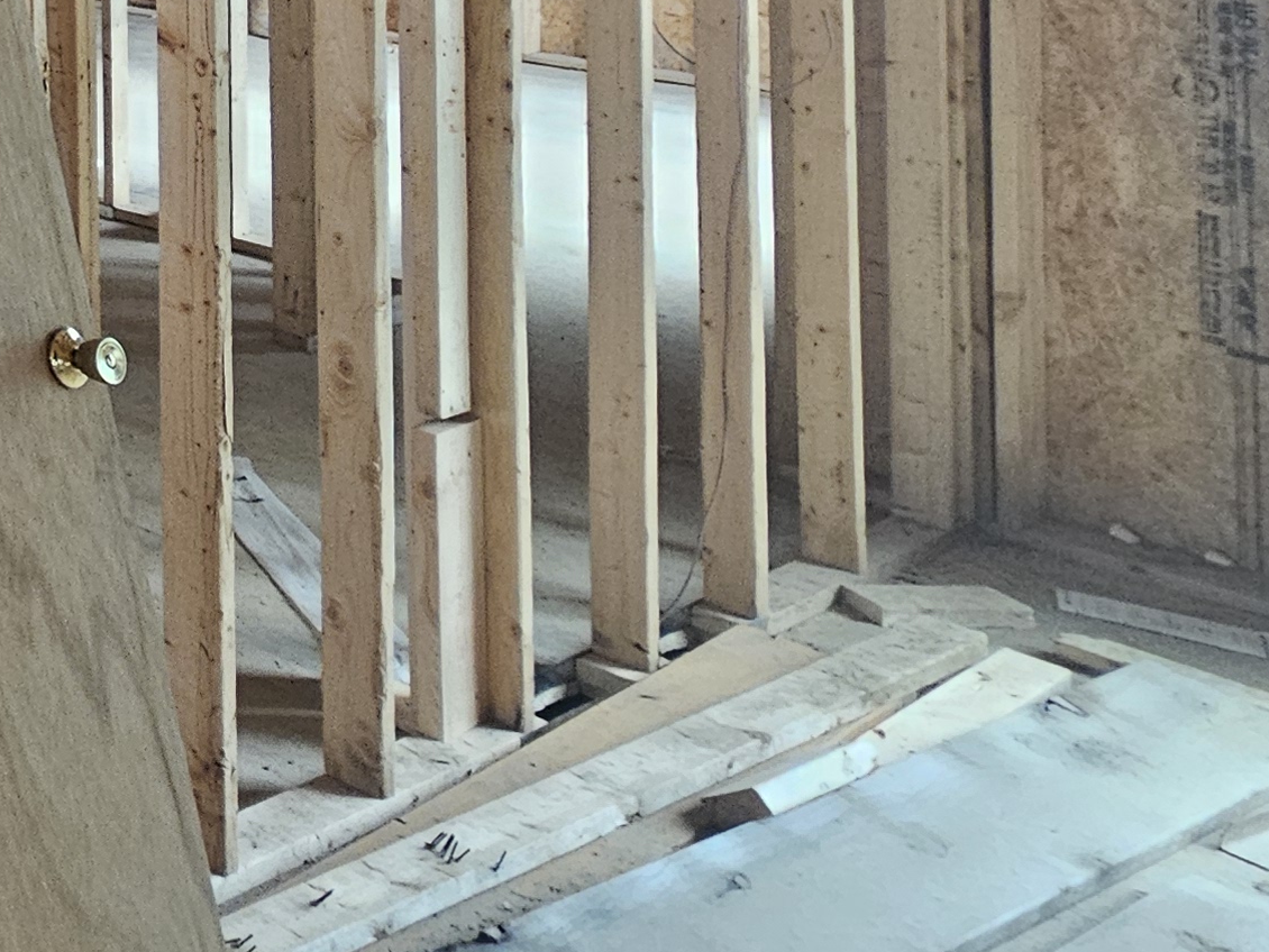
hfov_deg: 24.2
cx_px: -888
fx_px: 1687
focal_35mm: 46
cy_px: -356
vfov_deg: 25.9
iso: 320
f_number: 2.2
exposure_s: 1/60
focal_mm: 2.2
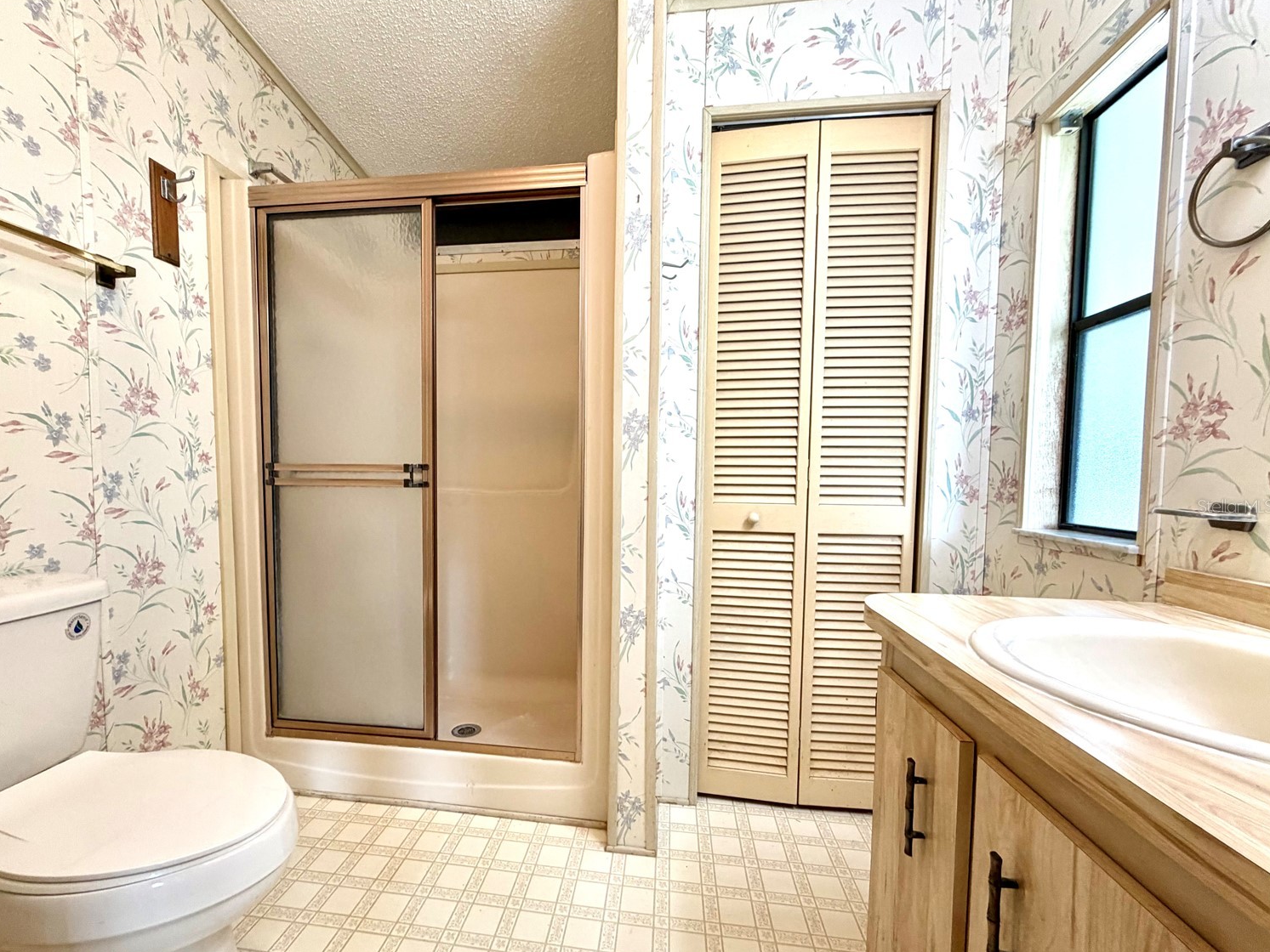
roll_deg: +0.1
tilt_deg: -3.1
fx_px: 550
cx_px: 597
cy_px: 506
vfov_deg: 81.7
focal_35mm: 15
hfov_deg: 98.1
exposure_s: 1/60
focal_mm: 2.22
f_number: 2.2
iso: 160
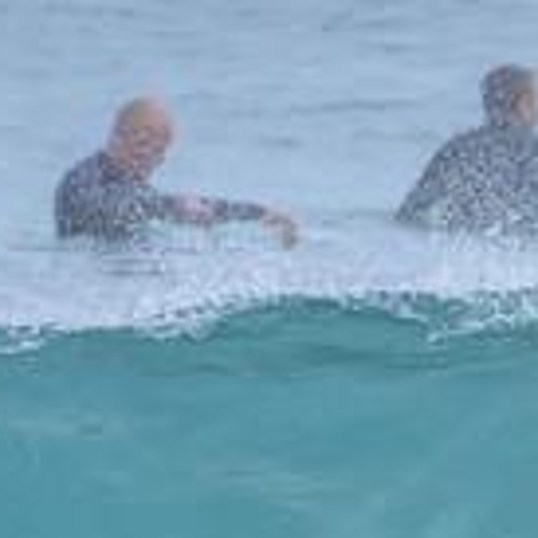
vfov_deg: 0.5
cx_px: 581
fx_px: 63354
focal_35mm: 3603
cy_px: 697
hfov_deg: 0.5
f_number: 11
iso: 2500
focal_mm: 1000
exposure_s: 1/2000
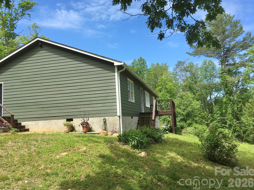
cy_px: 94
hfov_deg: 60.0
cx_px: 124
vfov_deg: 46.8
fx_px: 220
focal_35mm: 30
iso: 25
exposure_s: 1/1012
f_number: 2.2
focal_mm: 4.15
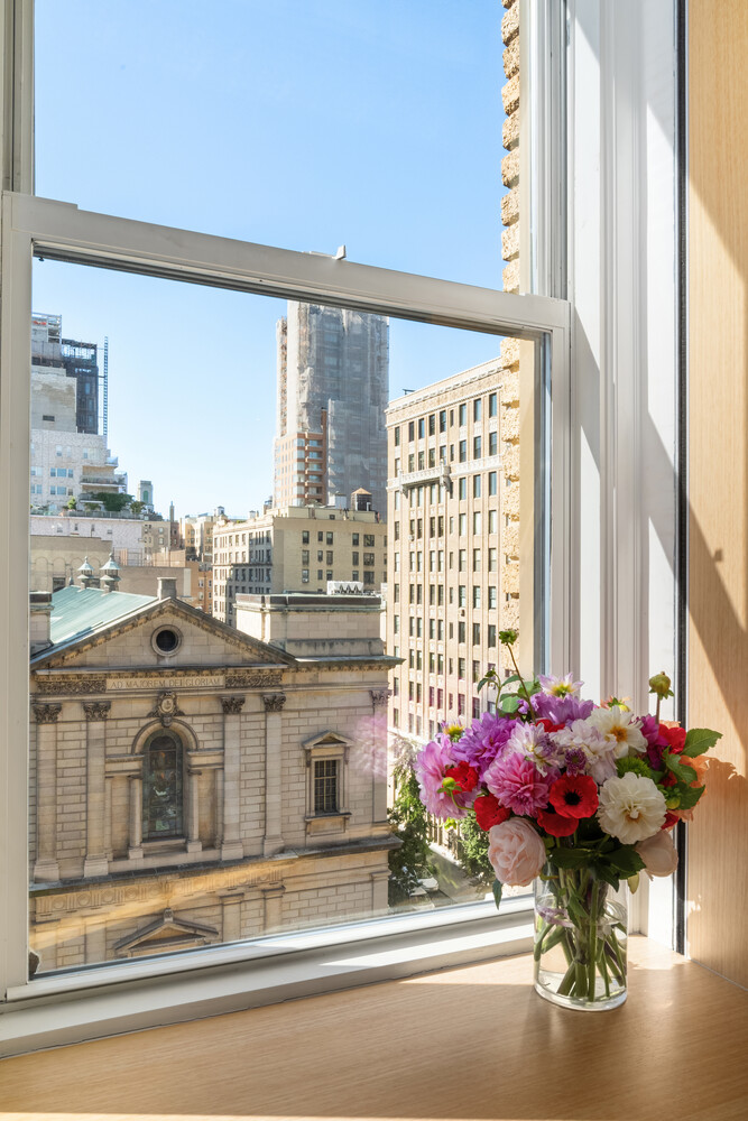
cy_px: 560
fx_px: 810
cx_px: 374
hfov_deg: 49.6
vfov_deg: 69.4
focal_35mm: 26
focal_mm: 26
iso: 800
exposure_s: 1/90
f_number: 22
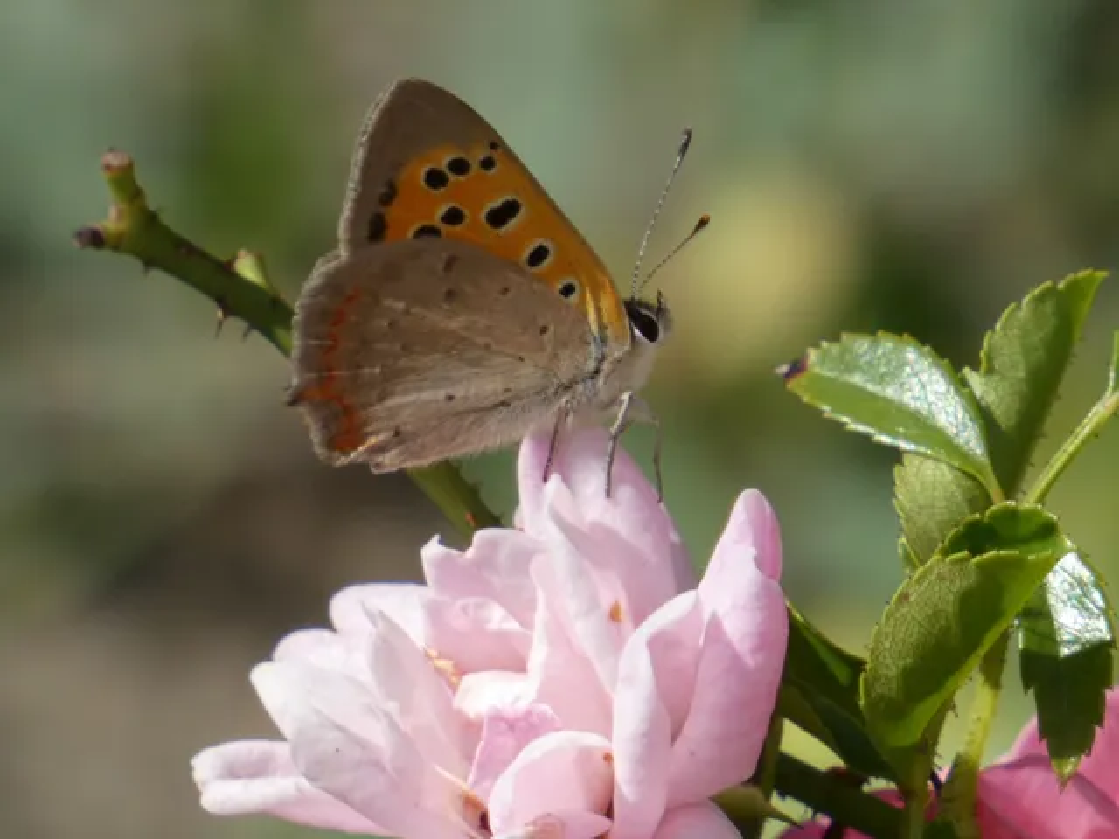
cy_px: 420
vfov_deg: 1.7
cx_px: 560
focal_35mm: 885
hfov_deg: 2.2
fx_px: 28609
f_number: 5.6
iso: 80
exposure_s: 1/500
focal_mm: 158.6
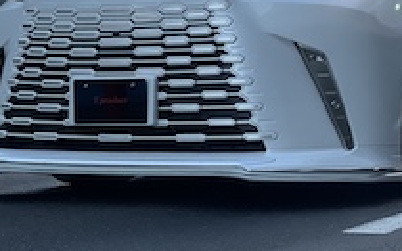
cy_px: -15
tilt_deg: +3.5
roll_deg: +0.0
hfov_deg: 16.0
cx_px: 368
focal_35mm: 129
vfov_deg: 10.0
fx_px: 1413
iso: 50
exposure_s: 1/121
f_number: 2.2
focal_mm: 7.5
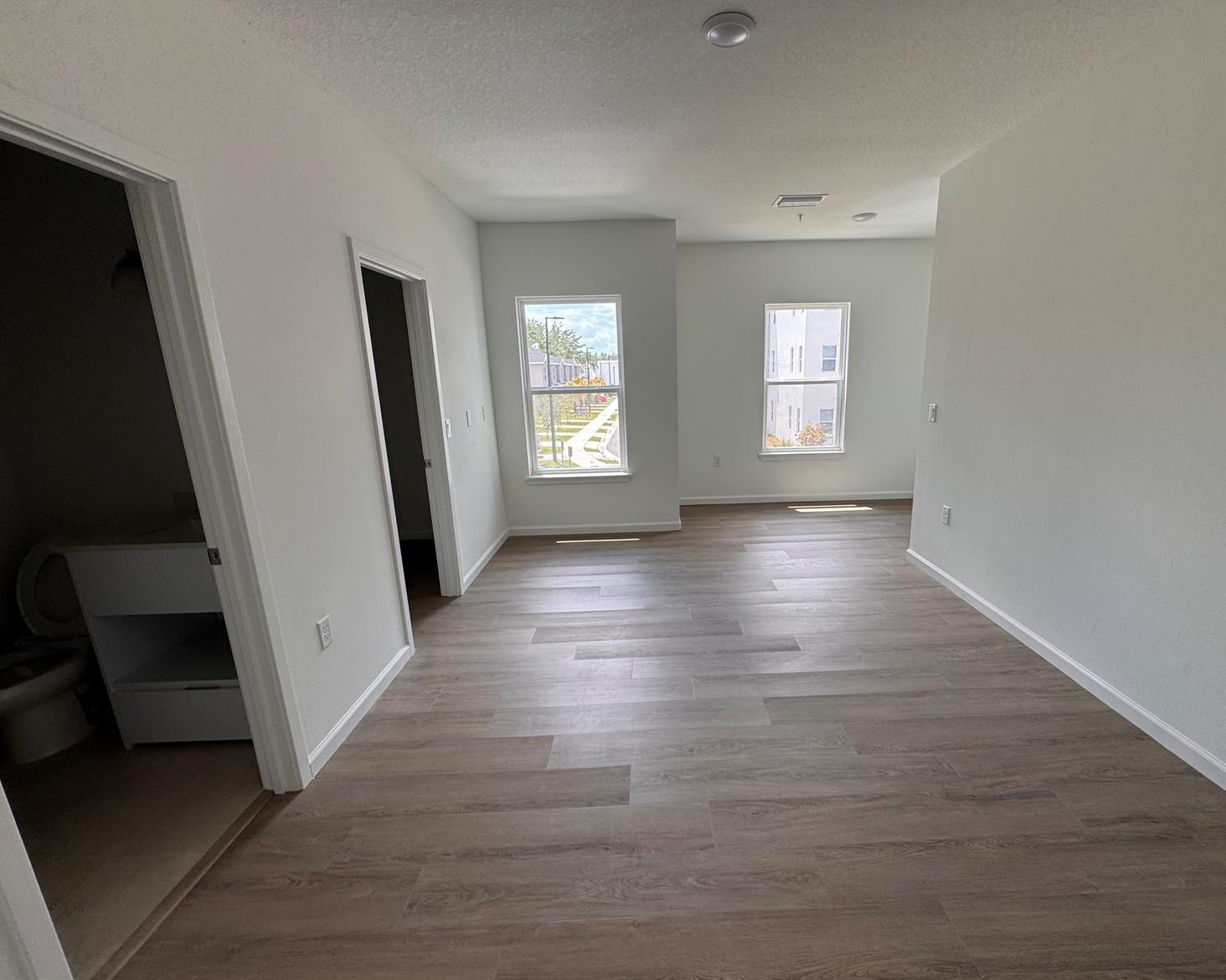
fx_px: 544
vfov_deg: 84.0
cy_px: 500
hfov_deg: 96.6
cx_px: 665
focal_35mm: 15
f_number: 2.2
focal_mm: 2.22
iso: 40
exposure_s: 1/135
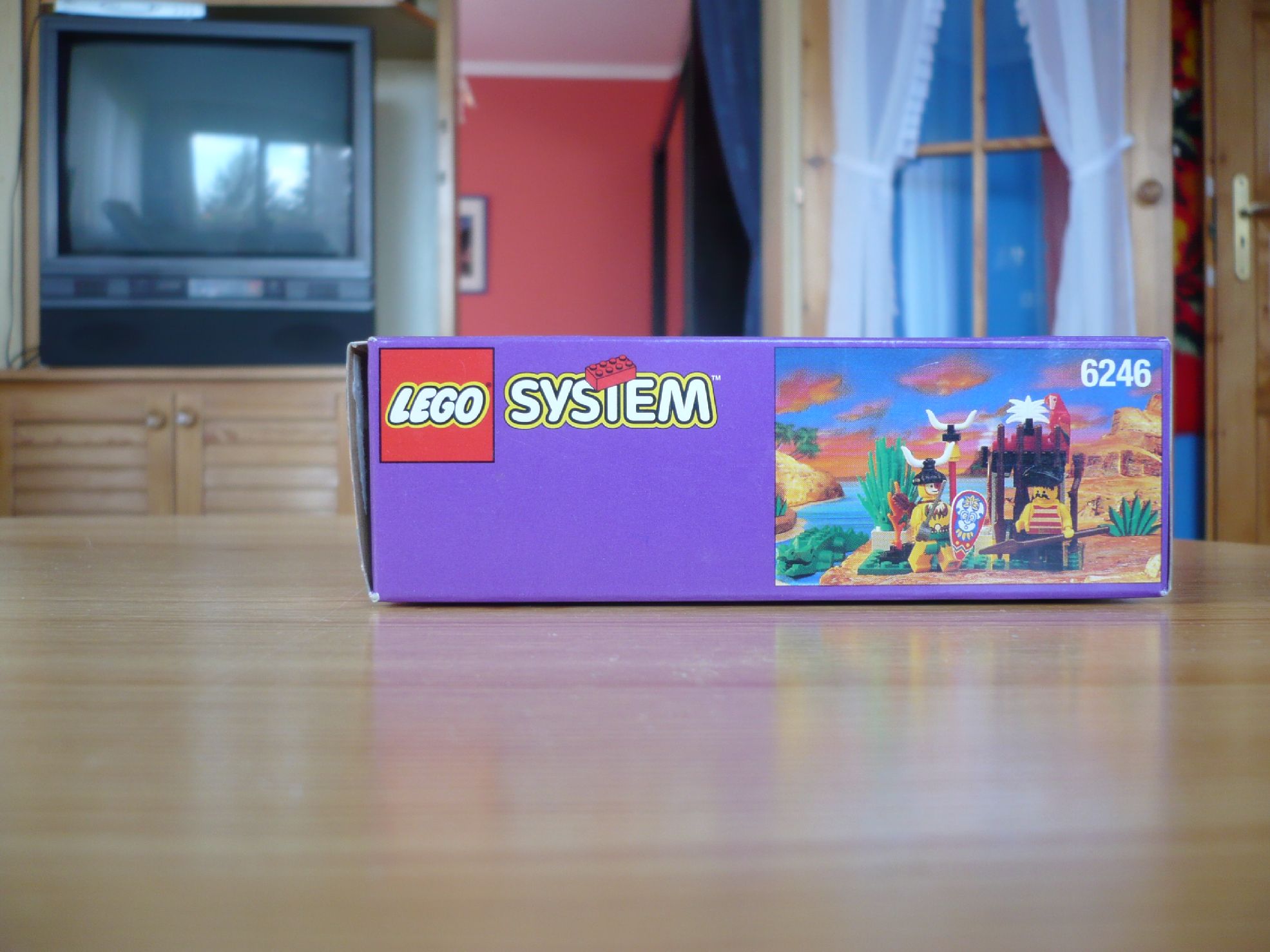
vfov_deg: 40.7
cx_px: 635
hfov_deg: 52.6
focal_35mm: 35
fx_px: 1284
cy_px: 476
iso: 100
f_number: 2.8
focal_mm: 5.8
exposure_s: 1/25
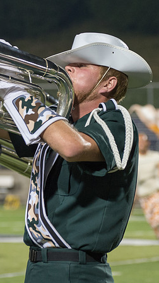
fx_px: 1971
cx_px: 84
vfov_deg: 8.2
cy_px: 82
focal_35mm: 263
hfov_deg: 4.6
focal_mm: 116
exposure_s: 1/160
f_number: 4.8
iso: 2000
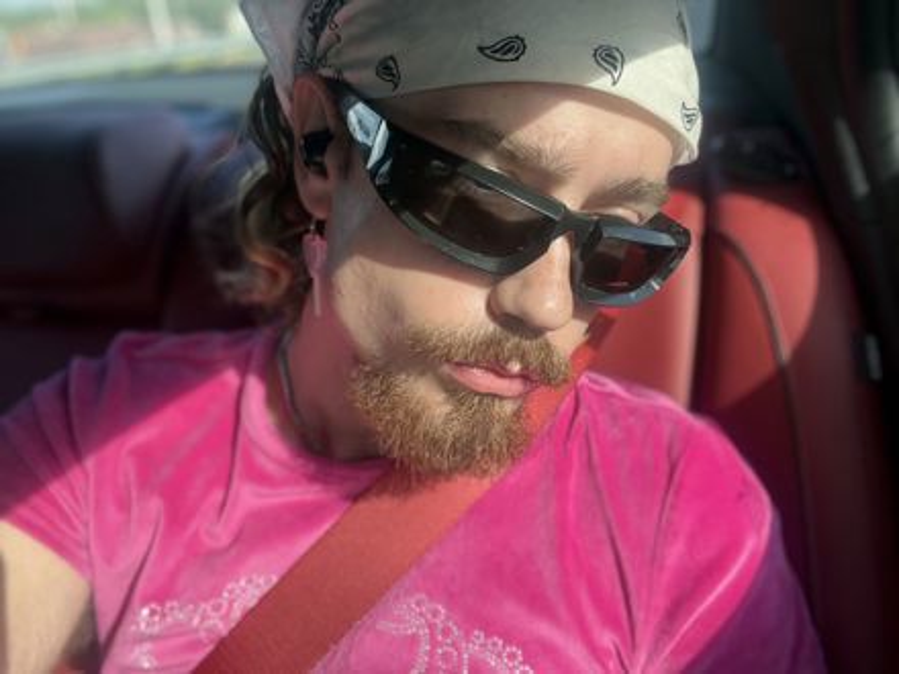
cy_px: 337
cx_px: 450
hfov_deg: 60.0
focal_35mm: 30
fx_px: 779
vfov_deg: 46.8
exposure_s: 1/349
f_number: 1.9
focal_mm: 2.69
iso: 25
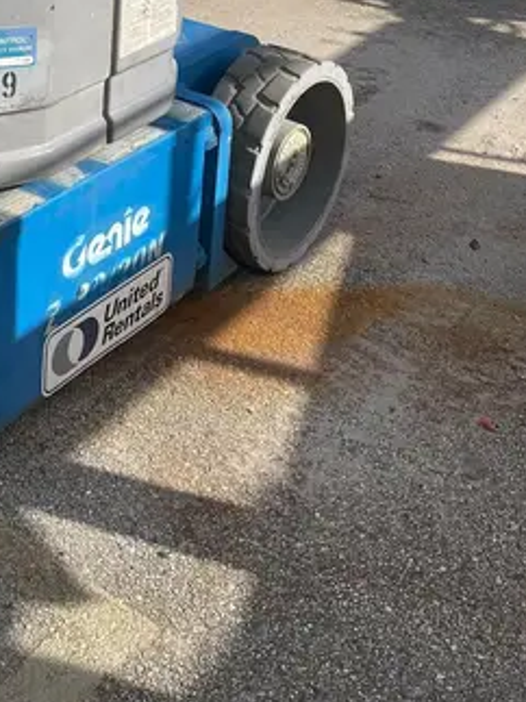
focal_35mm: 59
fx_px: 1196
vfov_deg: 29.6
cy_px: -60
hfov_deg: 23.5
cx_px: -26
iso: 50
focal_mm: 5.1
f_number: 1.6
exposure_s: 1/3623
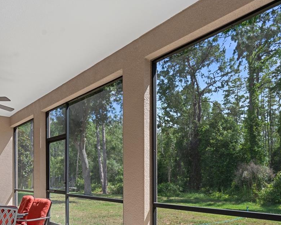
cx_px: 121
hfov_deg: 57.0
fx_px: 258
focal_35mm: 31
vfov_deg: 44.0
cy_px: 192
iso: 320
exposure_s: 1/125
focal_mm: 16
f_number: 9
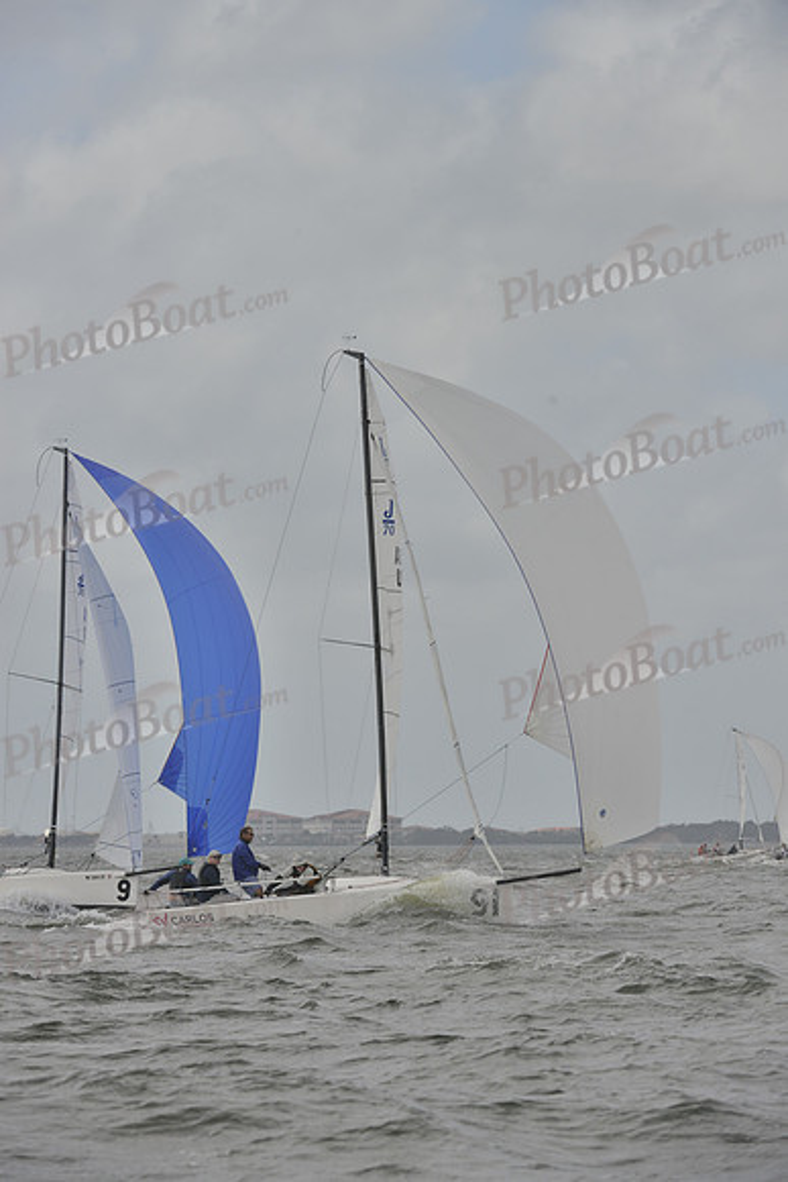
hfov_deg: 6.9
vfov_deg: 10.3
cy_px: 591
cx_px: 394
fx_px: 6562
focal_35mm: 200
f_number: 10
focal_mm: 200
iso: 400
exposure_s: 1/1250
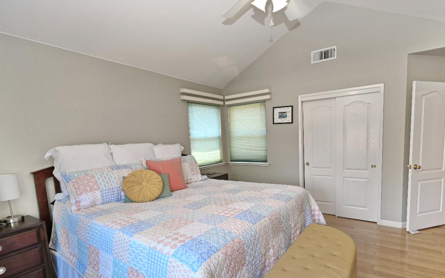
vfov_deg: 64.7
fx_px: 218
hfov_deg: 90.7
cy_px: 161
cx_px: 248
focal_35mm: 18
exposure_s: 1/60
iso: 220
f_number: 4
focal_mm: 14
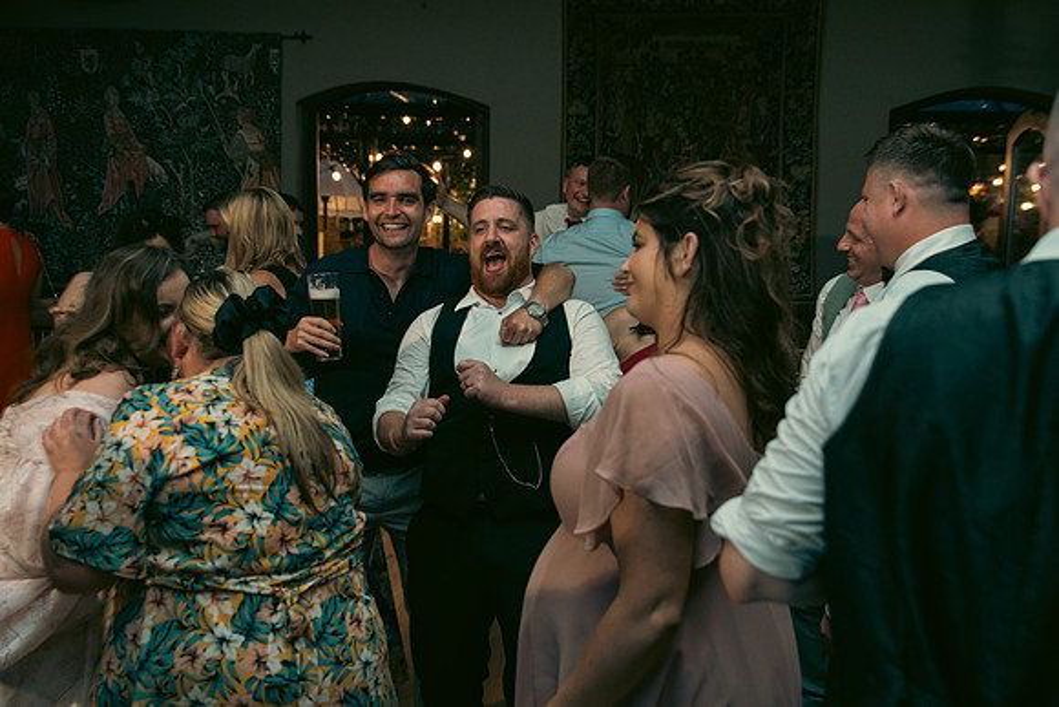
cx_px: 530
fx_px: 1089
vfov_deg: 36.0
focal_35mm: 37
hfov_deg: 51.9
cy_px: 354
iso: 2500
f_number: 3.5
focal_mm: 37
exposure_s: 1/160
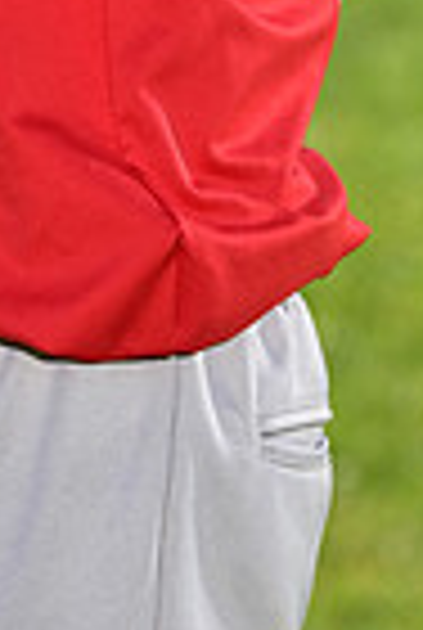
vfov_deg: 3.8
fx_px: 9435
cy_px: -490
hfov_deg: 2.6
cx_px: -11
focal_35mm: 538
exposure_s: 1/250
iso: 80
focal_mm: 130
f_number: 5.6
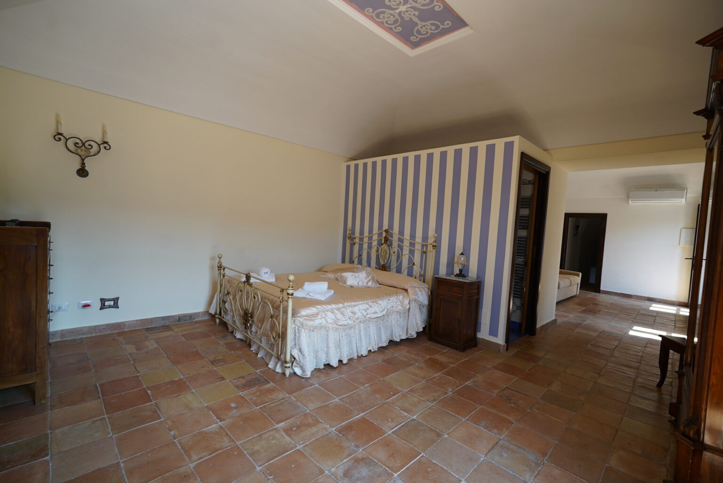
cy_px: 242
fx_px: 332
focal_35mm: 16
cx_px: 362
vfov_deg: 72.1
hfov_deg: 94.9
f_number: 4
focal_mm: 16.5
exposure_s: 1/160
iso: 320
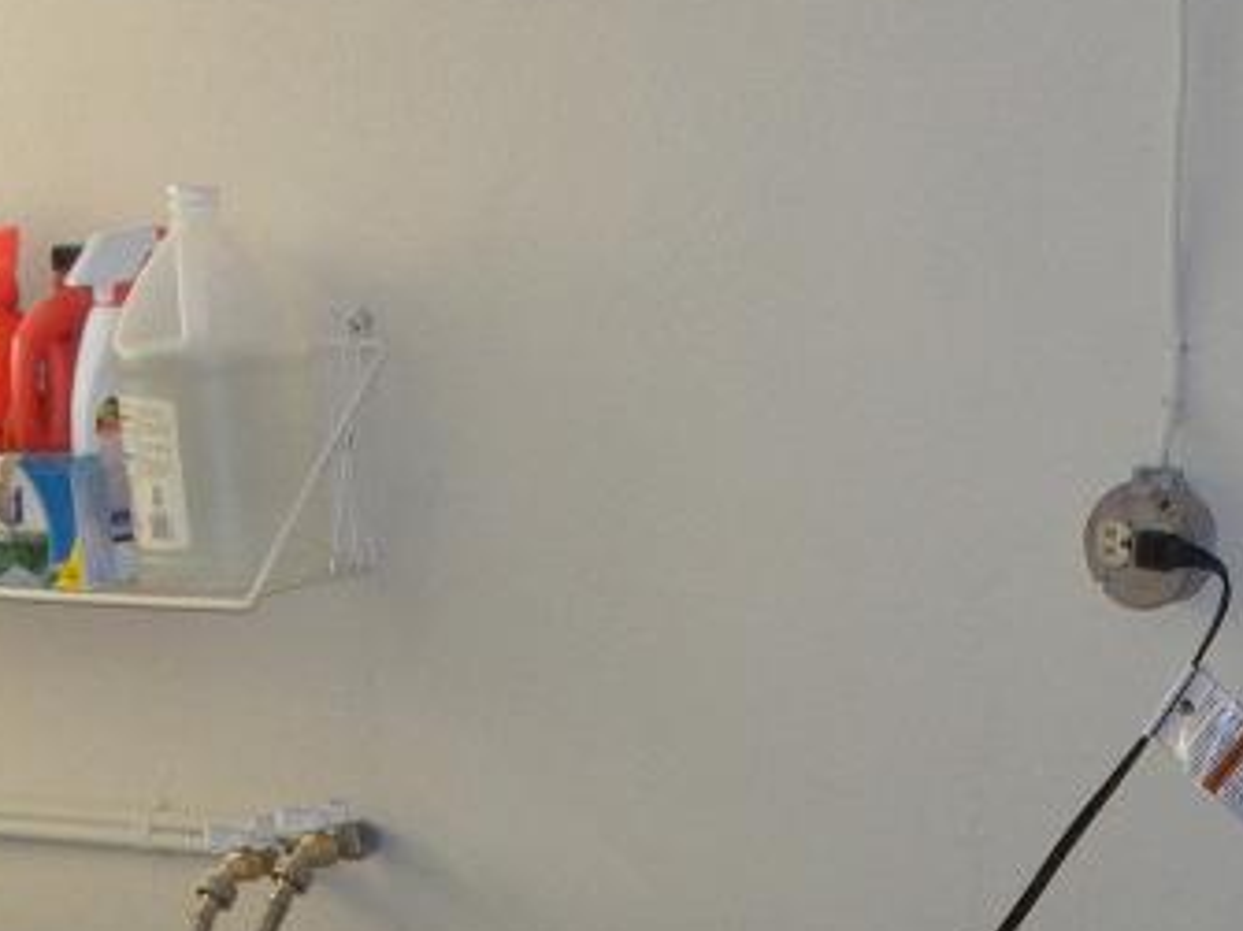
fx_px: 4631
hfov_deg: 15.2
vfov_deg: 11.1
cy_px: 1294
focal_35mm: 129
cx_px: 983
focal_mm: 5.4
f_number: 3.5
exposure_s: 1/30
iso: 200
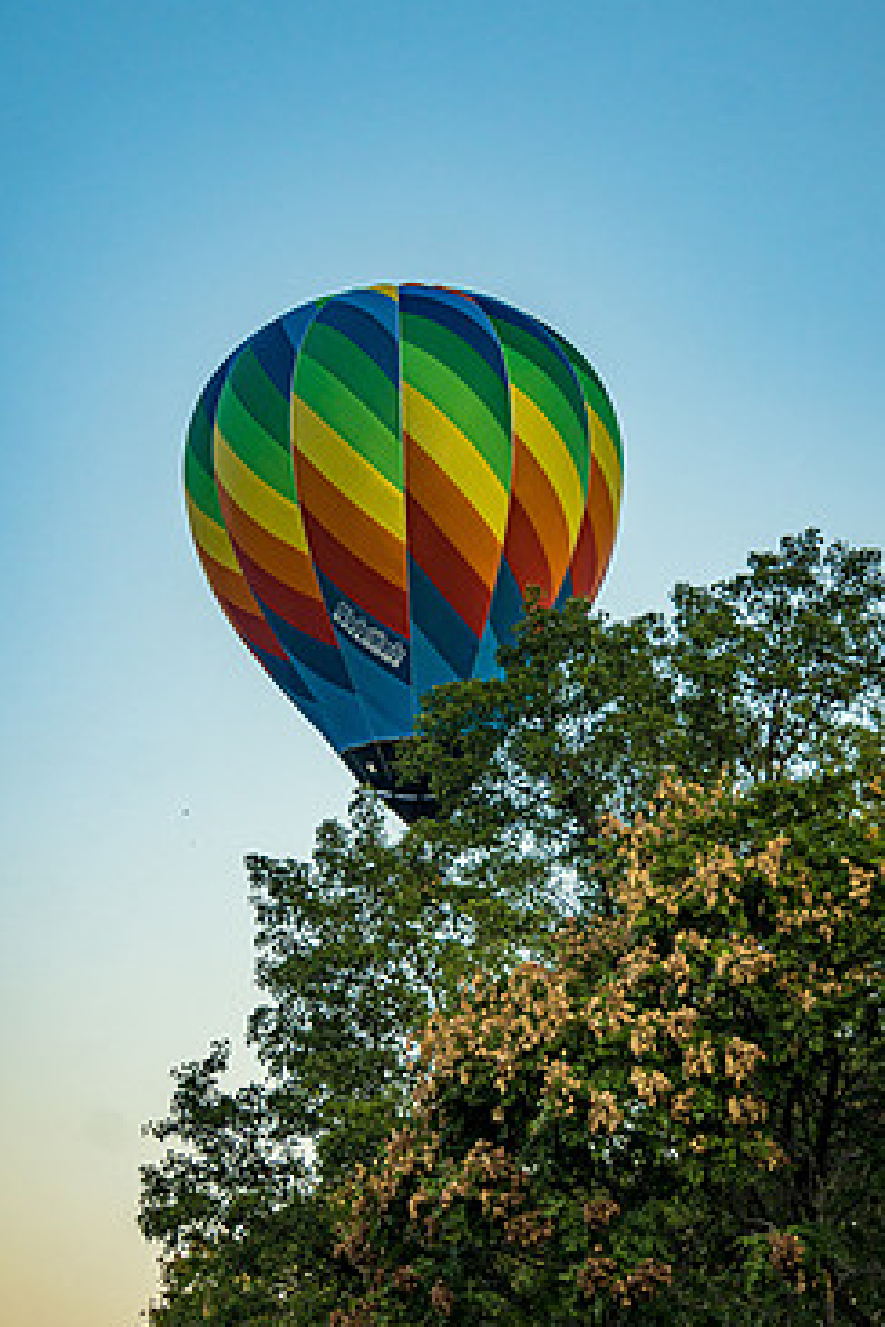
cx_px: 508
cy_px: 595
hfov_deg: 12.8
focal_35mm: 107
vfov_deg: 19.1
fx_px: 3945
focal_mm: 58
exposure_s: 1/320
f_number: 5.6
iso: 400
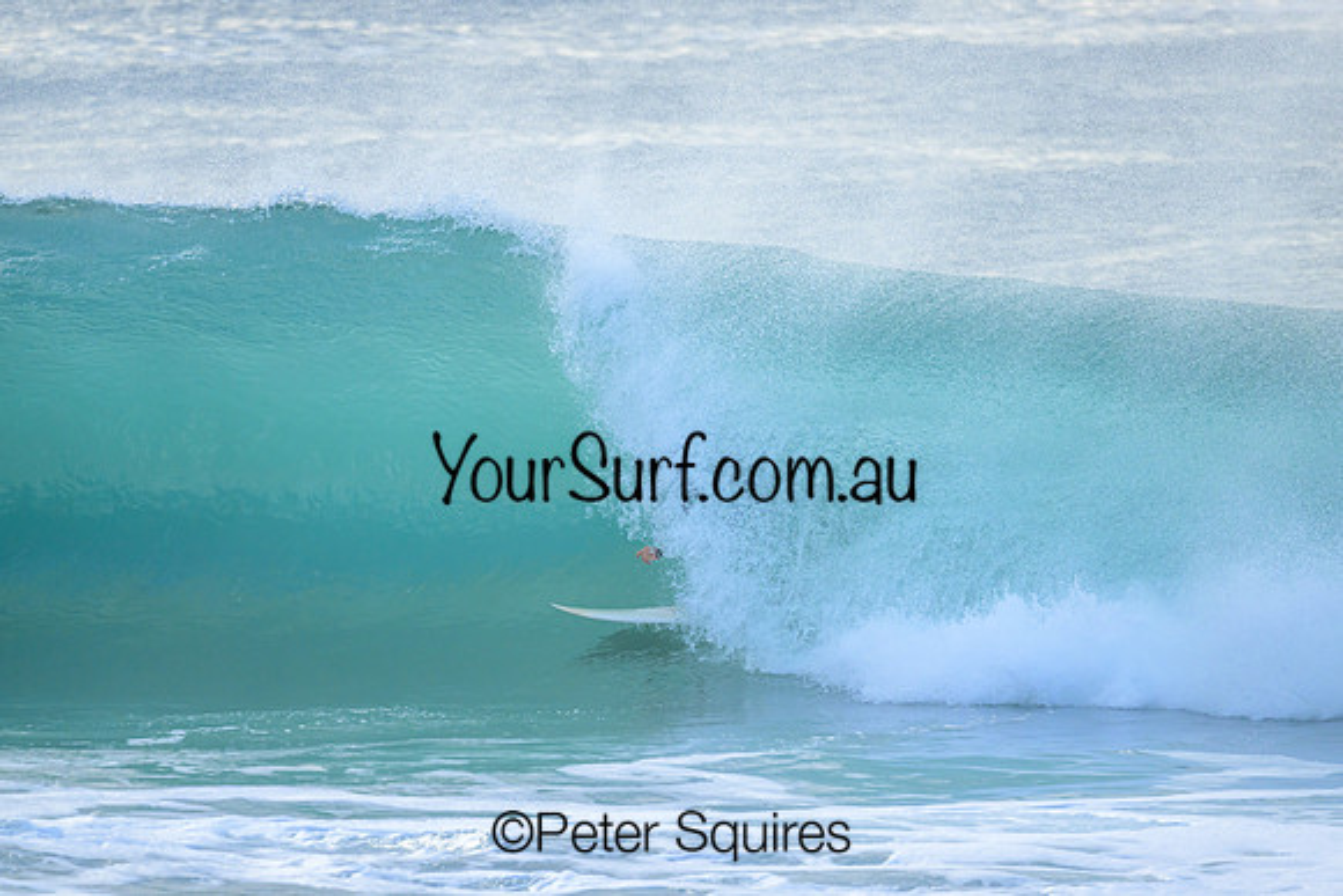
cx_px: 672
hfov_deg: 2.6
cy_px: 448
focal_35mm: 800
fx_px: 29850
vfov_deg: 1.7
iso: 1400
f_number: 6.3
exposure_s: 1/2500
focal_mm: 800
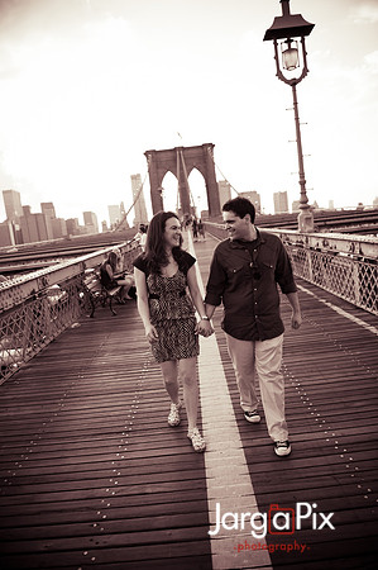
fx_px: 379
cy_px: 285
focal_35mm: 24
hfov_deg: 53.0
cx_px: 189
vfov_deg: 73.8
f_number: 3.2
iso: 200
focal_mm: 24
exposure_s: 1/1000
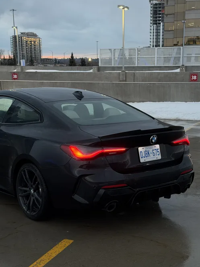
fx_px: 447
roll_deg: -0.2
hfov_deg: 25.2
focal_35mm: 58
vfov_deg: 33.1
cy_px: 156
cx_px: 108
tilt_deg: -12.9
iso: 100
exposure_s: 1/60
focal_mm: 6.76
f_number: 1.78
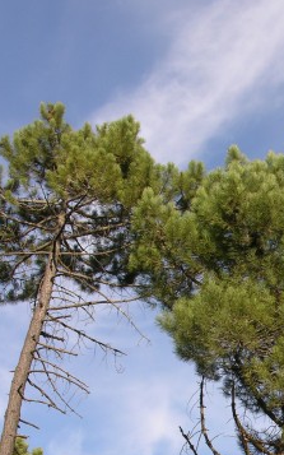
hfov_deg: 14.3
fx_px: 1103
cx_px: 313
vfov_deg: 22.6
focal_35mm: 89
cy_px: 427
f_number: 5.7
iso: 50
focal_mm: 10
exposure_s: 1/190
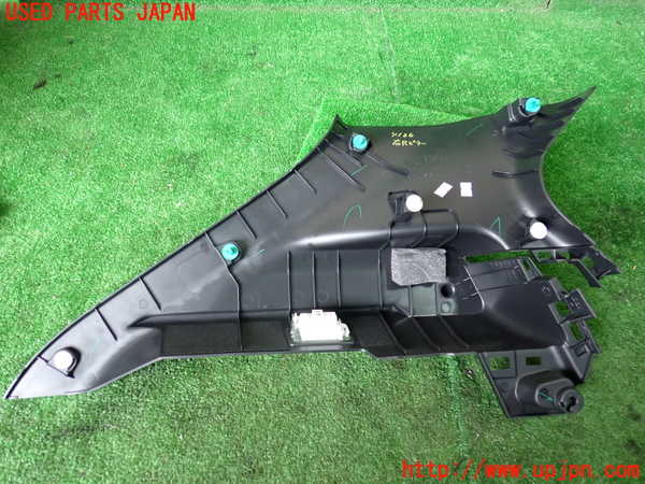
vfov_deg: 46.8
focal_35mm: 30
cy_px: 242
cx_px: 322
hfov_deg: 60.0
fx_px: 559
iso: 400
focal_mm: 5.4
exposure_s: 1/30
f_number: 2.3
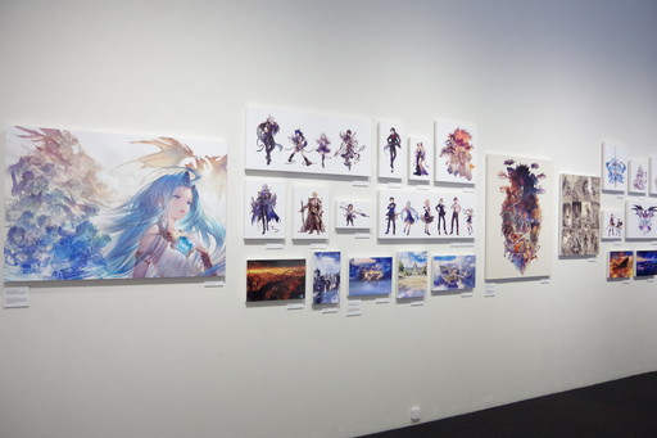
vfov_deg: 47.9
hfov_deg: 67.4
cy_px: 219
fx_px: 493
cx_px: 328
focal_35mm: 27
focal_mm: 18
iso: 3200
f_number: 5
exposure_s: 1/250
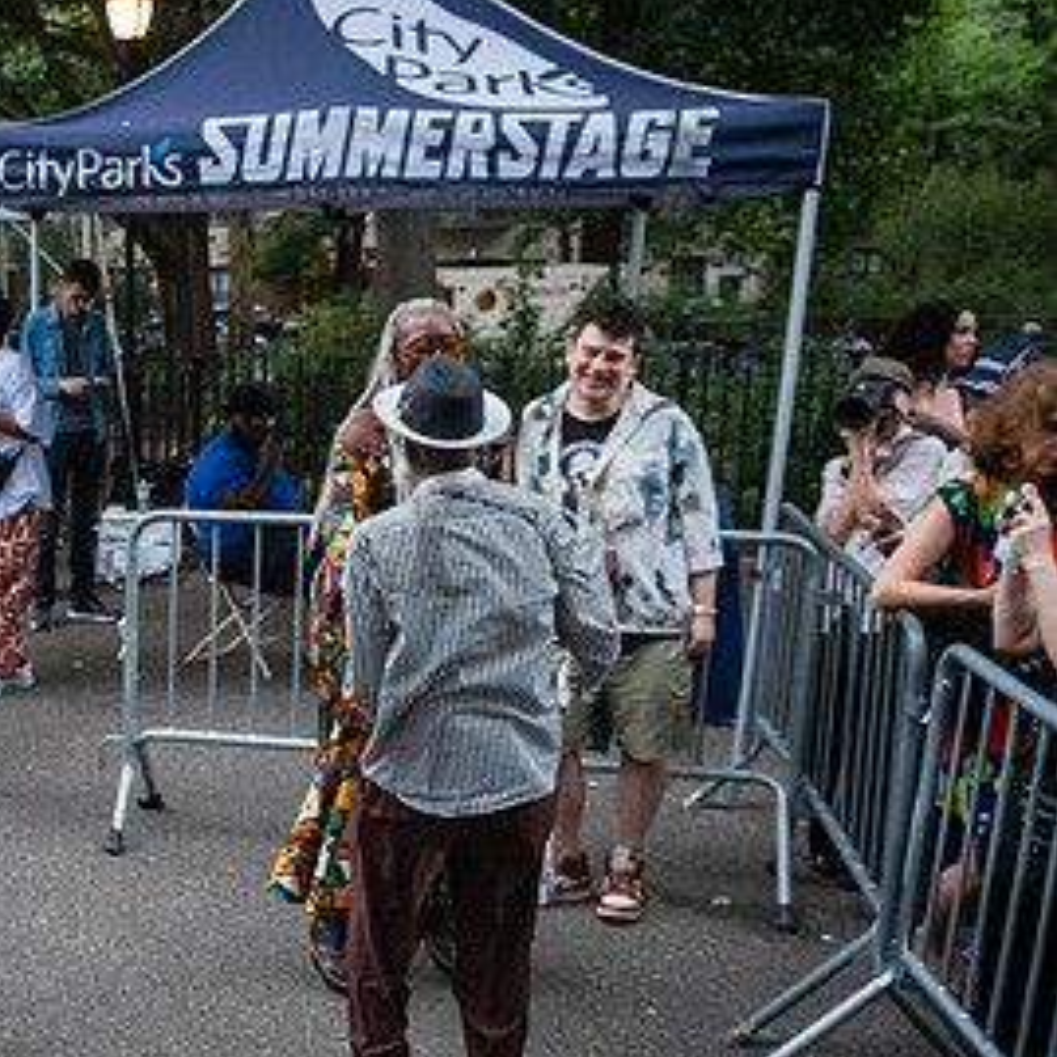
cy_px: 658
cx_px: -55
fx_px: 1900
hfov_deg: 28.7
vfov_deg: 31.0
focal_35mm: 55
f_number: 5
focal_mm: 27
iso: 8000
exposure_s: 1/320
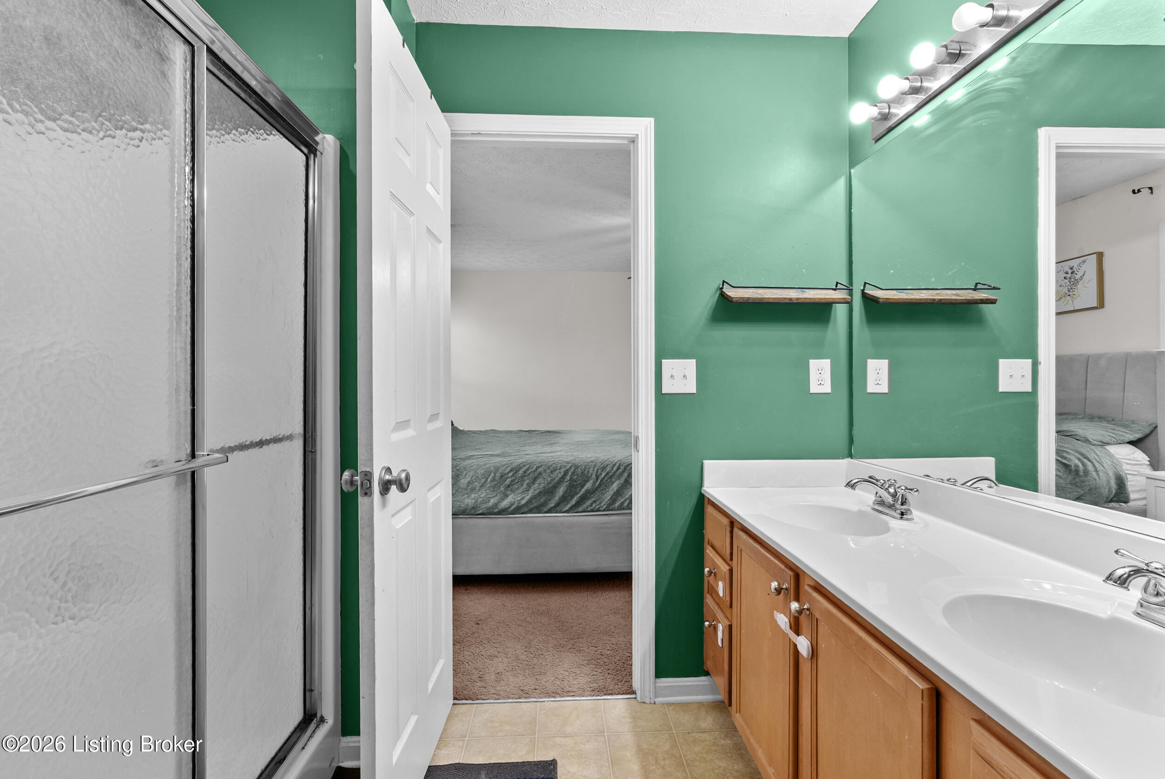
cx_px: 582
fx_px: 518
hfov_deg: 96.7
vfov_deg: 73.8
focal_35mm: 16
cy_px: 390
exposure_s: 1/2.5
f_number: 11
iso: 400
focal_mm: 16
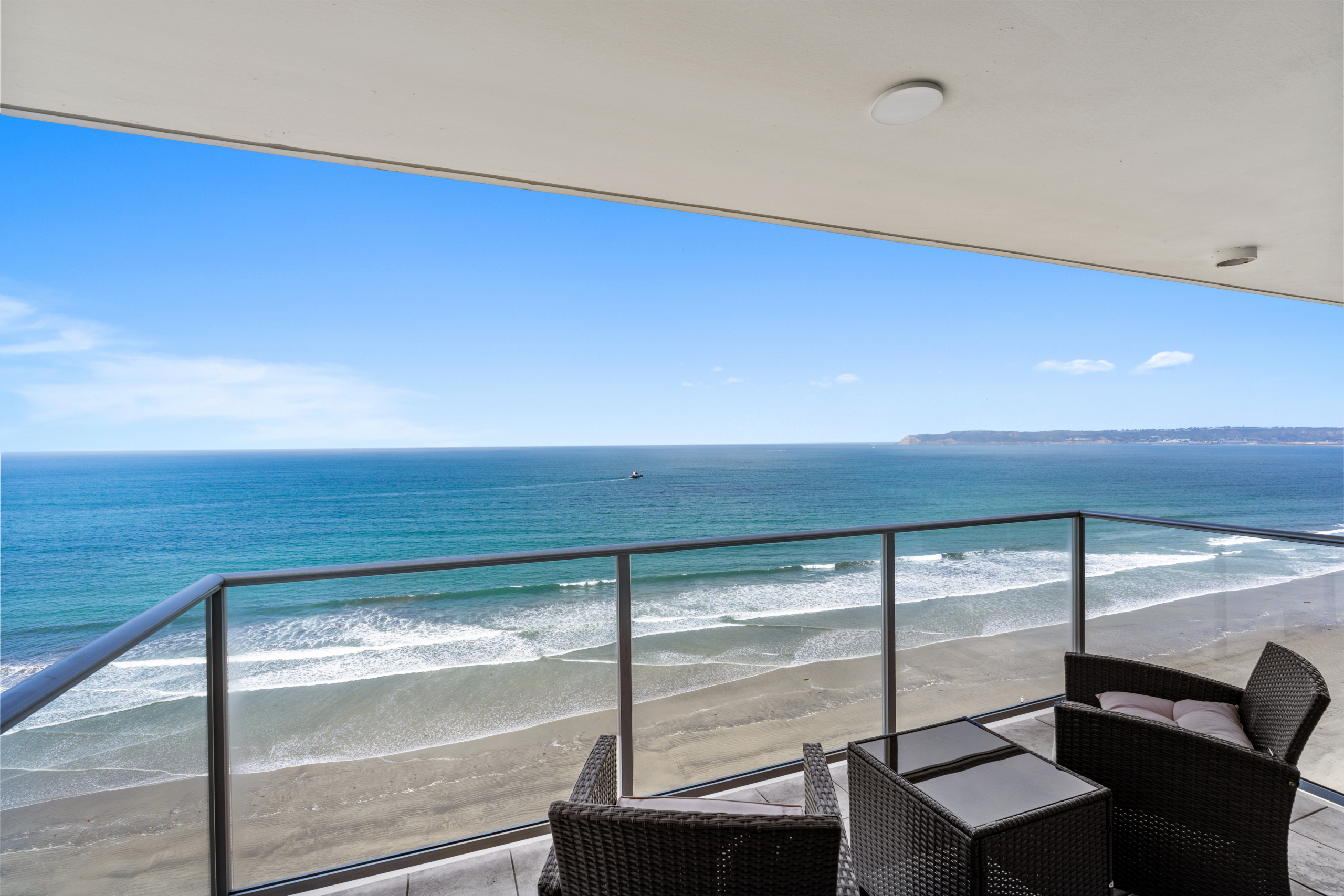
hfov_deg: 96.7
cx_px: 672
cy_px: 448
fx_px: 597
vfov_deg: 73.8
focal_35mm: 16
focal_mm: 16
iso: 50
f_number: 8
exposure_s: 1/125
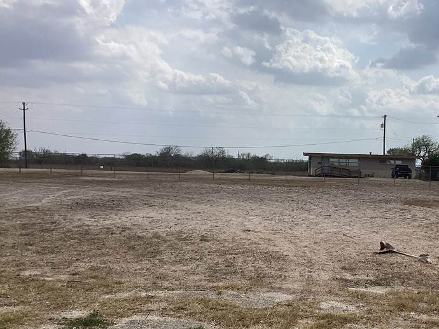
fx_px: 584
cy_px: 184
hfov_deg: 40.3
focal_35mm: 46
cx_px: 321
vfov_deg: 31.5
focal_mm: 3.3
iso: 25
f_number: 2.4
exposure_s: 1/3135
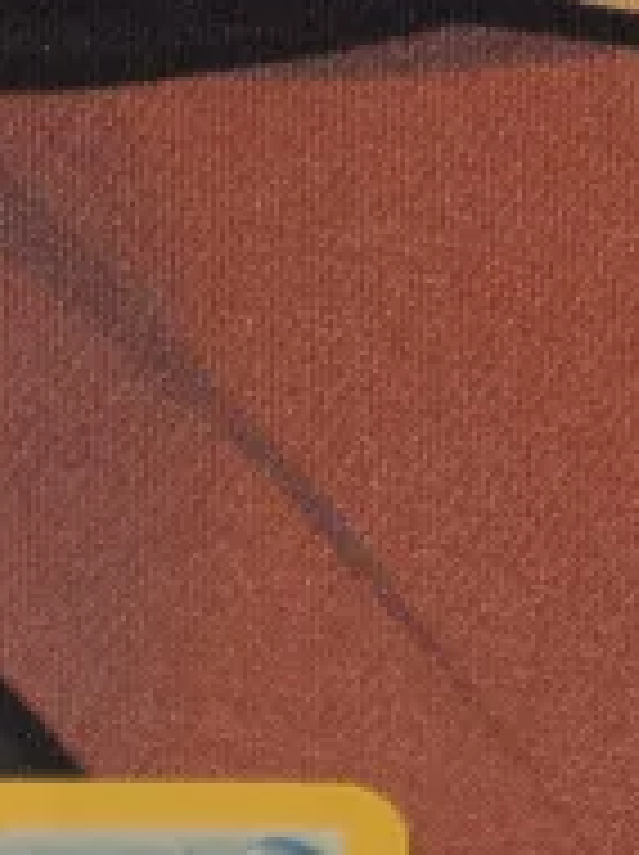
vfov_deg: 16.1
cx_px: -580
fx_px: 2393
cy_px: 1665
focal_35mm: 97
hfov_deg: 13.4
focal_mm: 5.4
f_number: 1.8
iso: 1250
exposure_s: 1/100
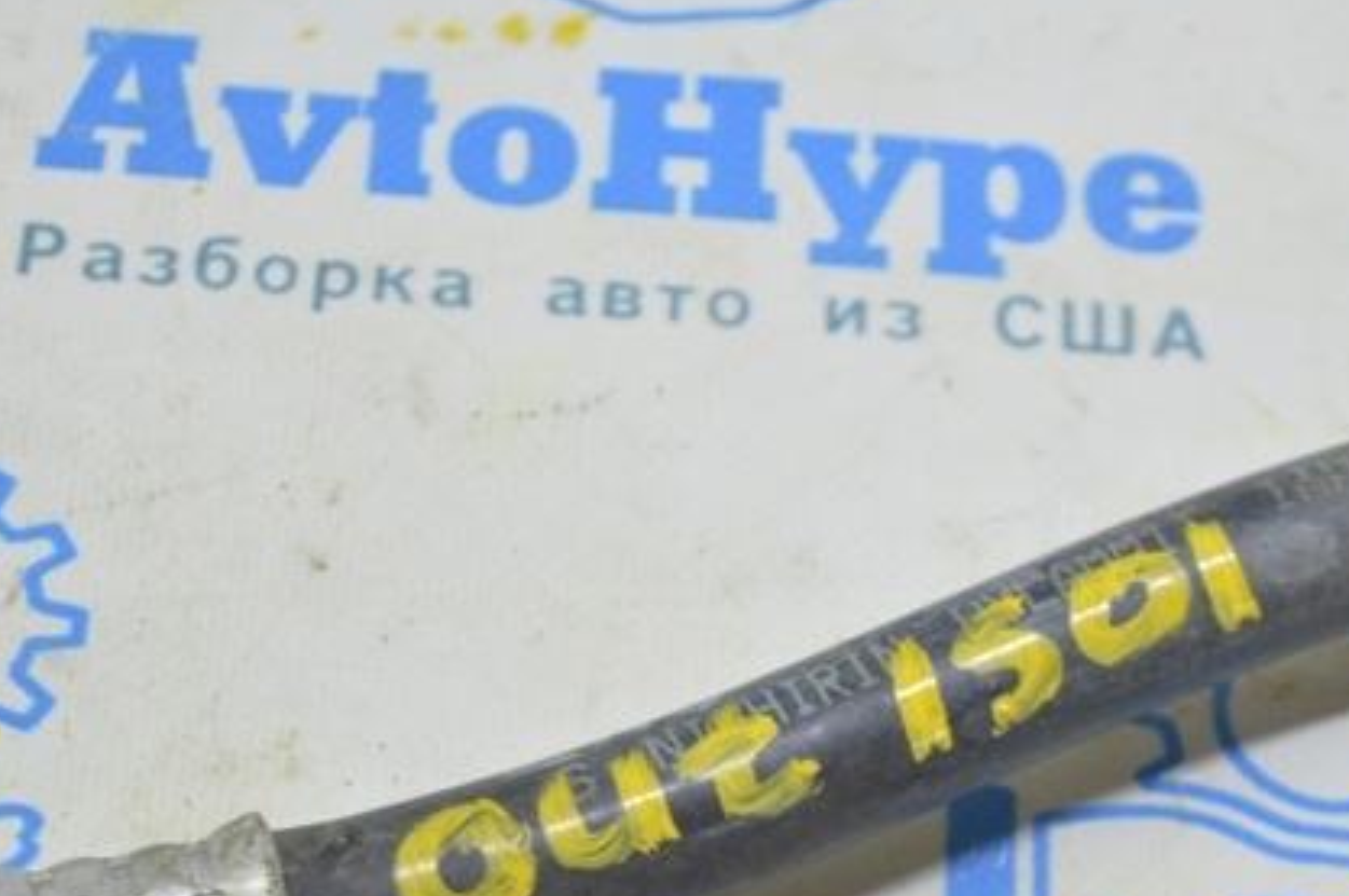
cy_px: 594
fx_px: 4745
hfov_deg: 16.2
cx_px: 776
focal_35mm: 127
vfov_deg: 10.8
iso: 400
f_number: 5.6
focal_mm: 55
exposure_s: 1/20
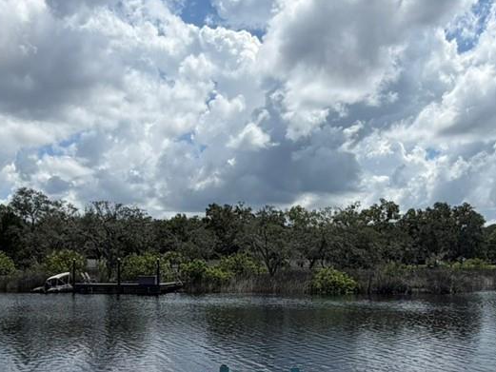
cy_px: 295
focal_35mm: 43
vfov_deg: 32.7
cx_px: 267
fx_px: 616
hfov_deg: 43.8
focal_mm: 2.22
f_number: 2.2
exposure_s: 1/1745
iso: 20
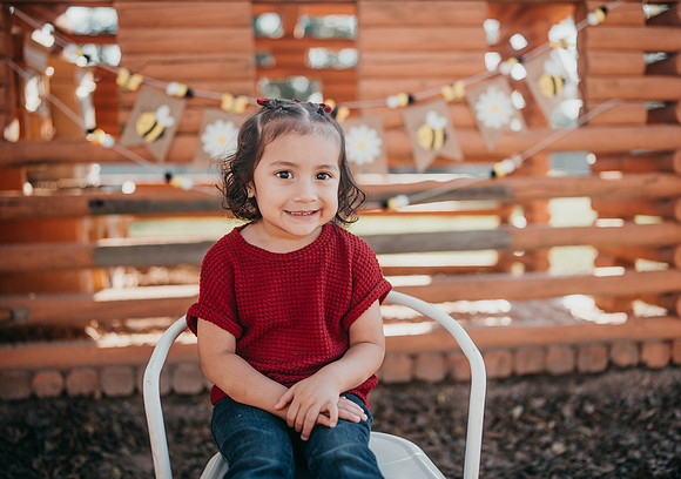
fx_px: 698
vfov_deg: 37.9
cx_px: 359
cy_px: 240
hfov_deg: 52.0
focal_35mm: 36
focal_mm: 35
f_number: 1.6
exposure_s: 1/1600
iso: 64
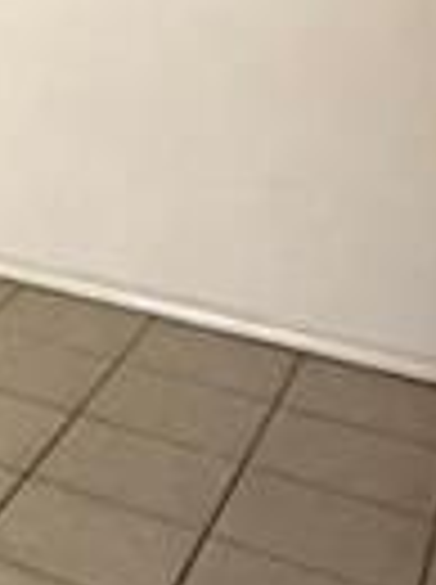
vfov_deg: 21.9
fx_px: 1398
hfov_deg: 13.7
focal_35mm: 83
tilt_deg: -5.8
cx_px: -557
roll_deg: +1.1
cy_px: -117
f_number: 2.2
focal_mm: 2.22
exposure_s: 1/30
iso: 1600
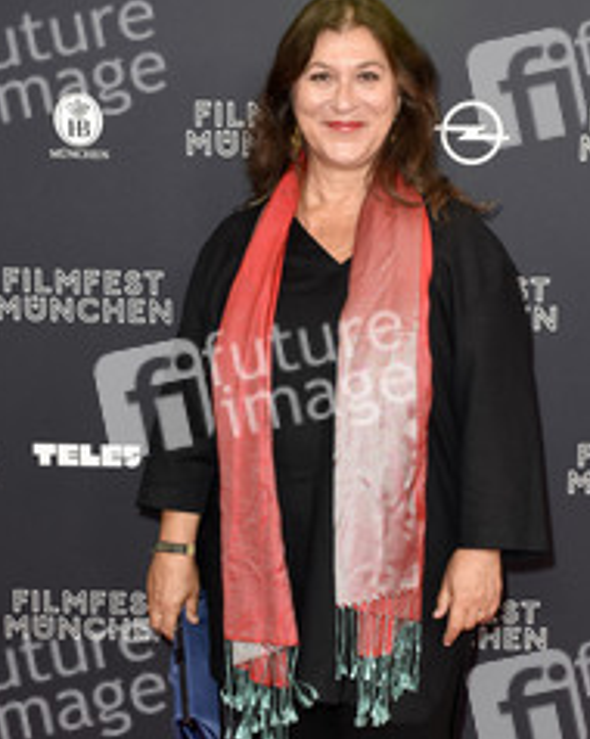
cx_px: 345
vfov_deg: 22.9
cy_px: 540
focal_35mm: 83
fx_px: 1809
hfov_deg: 18.5
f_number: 6.3
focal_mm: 35
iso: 500
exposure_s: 1/100
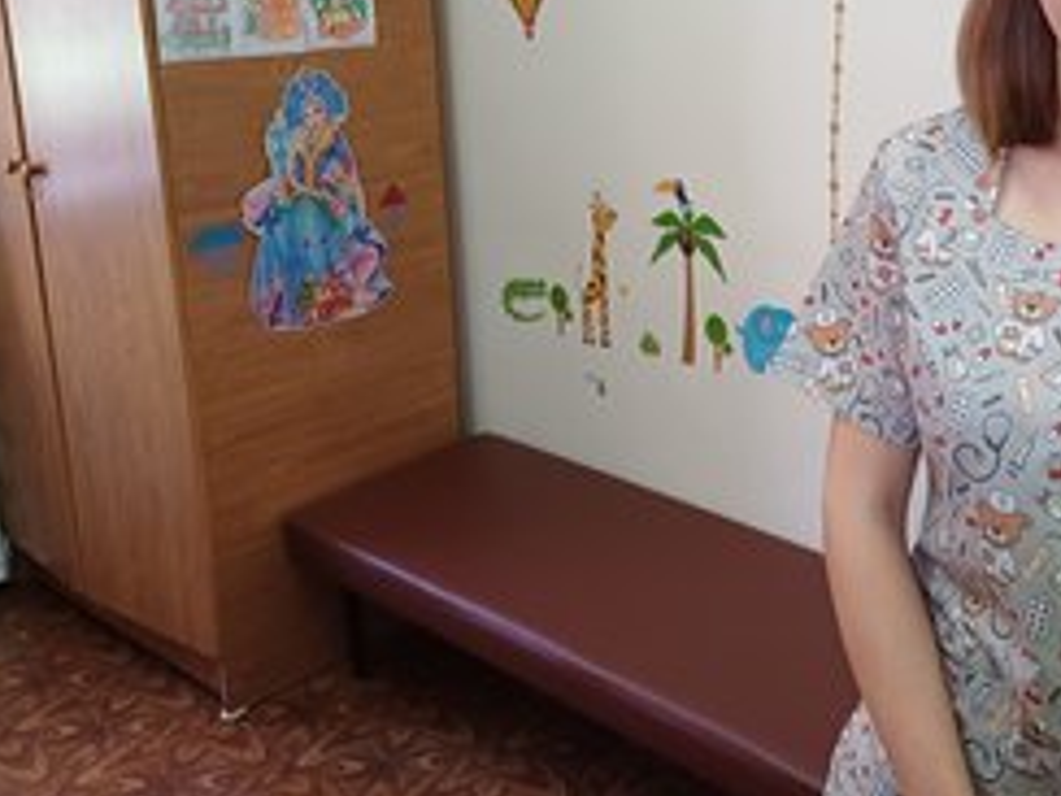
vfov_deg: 34.4
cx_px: 826
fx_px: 1257
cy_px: 200
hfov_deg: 43.9
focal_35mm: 41
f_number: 1.8
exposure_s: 1/50
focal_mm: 4.65
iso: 400
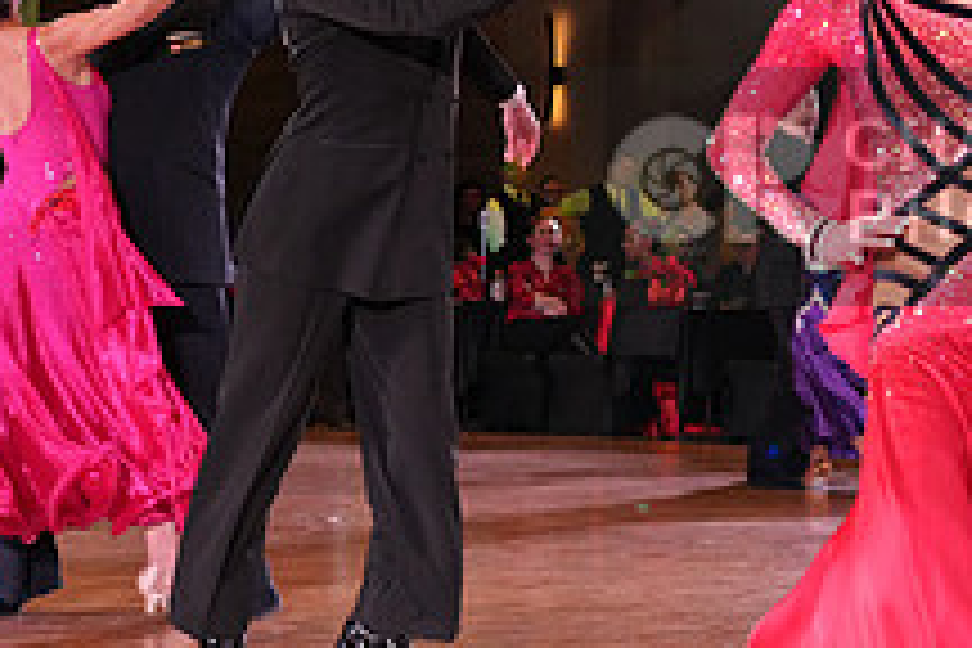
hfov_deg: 14.9
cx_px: 1062
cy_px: 187
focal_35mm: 134
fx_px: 3618
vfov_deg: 10.2
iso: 2000
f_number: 4.5
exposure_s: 1/200
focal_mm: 50
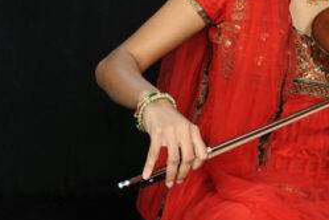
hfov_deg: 17.4
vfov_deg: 11.8
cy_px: -1
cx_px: 330
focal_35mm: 115
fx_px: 1051
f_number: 6.3
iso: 200
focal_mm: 56
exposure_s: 1/125
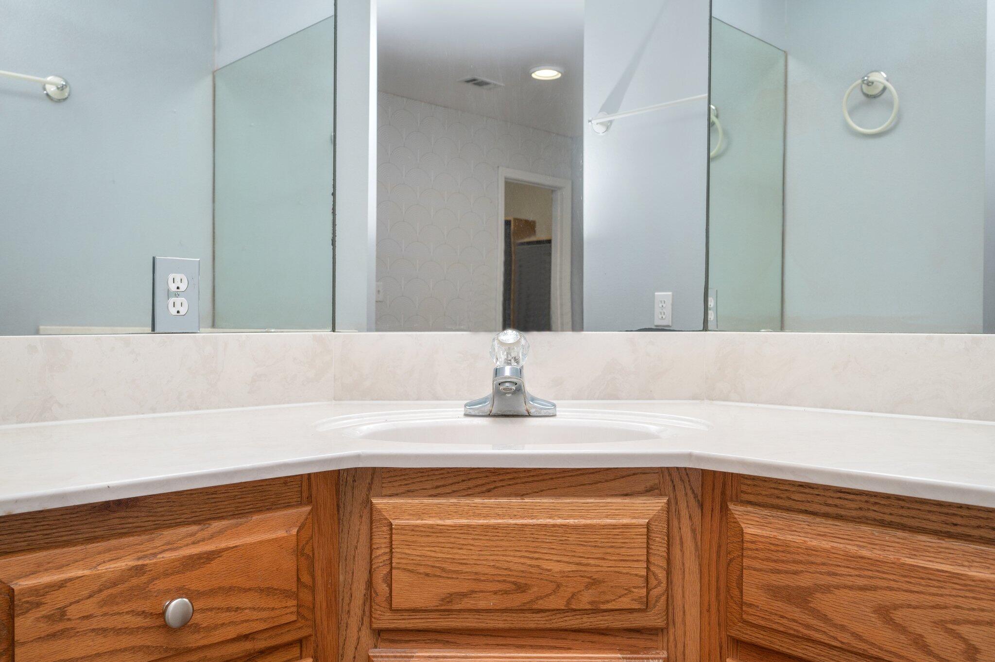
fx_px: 828
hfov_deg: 62.0
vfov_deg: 43.5
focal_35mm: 30
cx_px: 498
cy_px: 331
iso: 500
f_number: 9
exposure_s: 1/60
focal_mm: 30
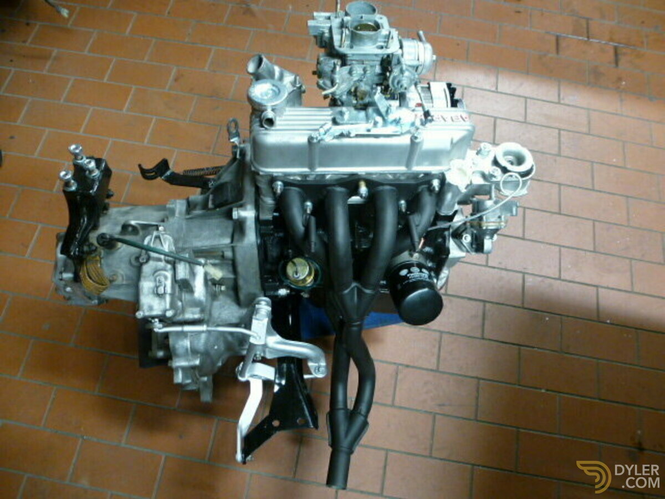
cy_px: 250
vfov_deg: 56.8
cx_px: 332
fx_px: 461
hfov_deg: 71.6
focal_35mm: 24
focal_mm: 4.3
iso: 400
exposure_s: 1/6
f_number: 3.3
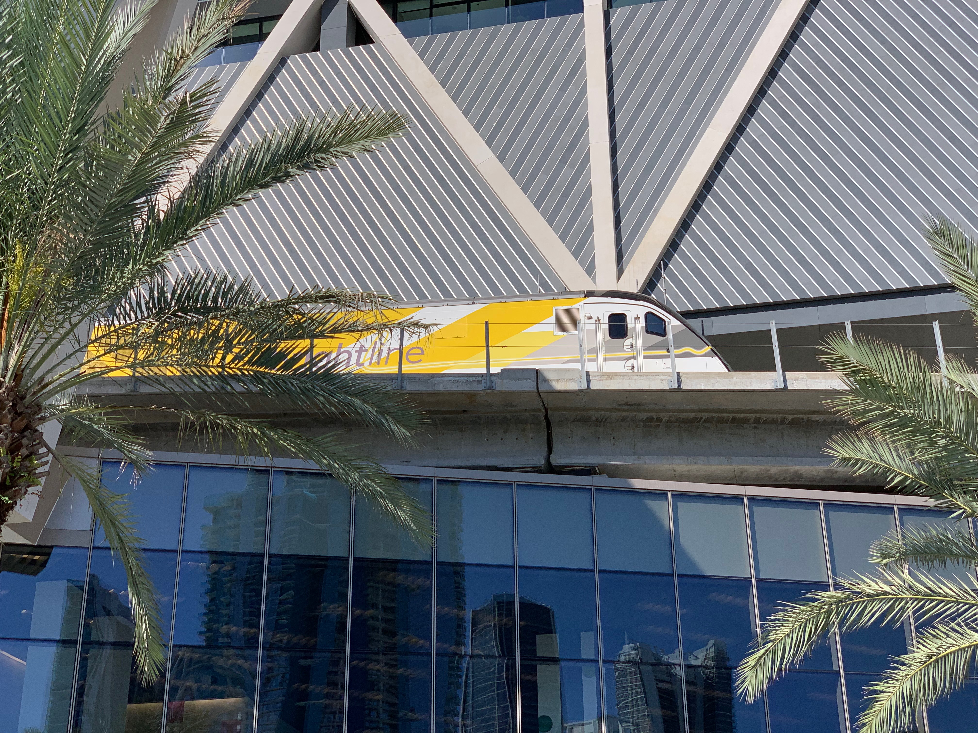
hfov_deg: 36.8
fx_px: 1469
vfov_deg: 28.0
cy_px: 366
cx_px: 489
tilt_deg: +26.0
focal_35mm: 52
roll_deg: -0.2
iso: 16
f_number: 2.4
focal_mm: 6
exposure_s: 1/1410
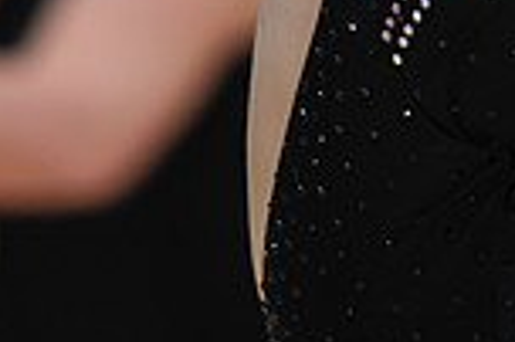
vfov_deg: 1.0
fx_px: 19534
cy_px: -390
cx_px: 618
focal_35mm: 1367
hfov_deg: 1.5
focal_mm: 300
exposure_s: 1/200
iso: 800
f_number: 4
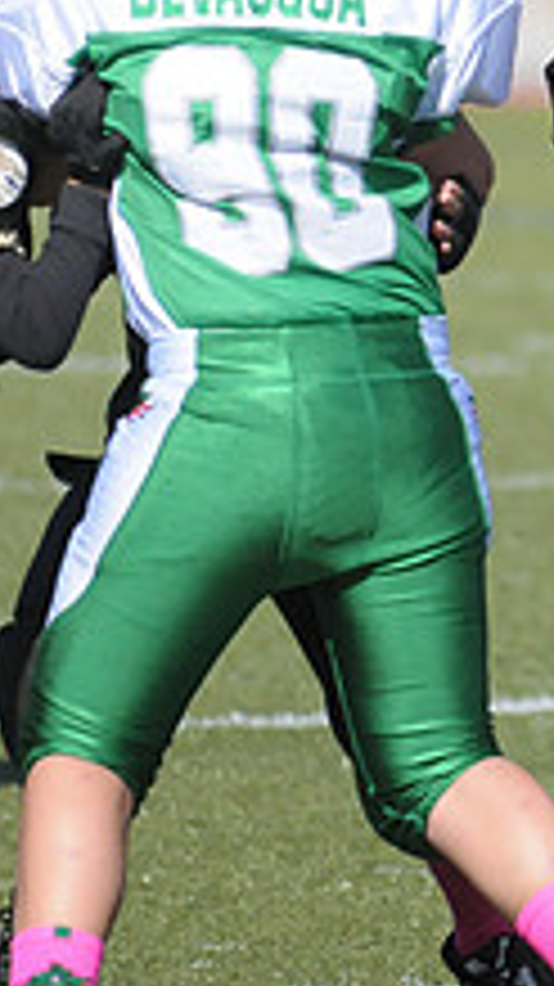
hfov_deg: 1.5
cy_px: 353
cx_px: 1266
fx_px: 21753
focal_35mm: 832
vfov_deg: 2.6
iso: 1000
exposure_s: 1/6400
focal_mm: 200
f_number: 4
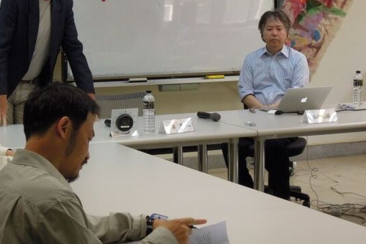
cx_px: 135
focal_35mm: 105
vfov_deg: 13.0
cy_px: 76
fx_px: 1067
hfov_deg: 19.4
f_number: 4.7
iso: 400
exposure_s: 1/50
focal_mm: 13.8
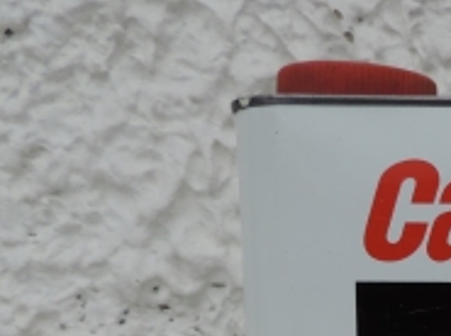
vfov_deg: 17.2
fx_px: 1014
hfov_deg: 22.7
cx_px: 566
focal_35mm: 78
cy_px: 482
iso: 80
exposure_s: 1/500
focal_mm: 4.3
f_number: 3
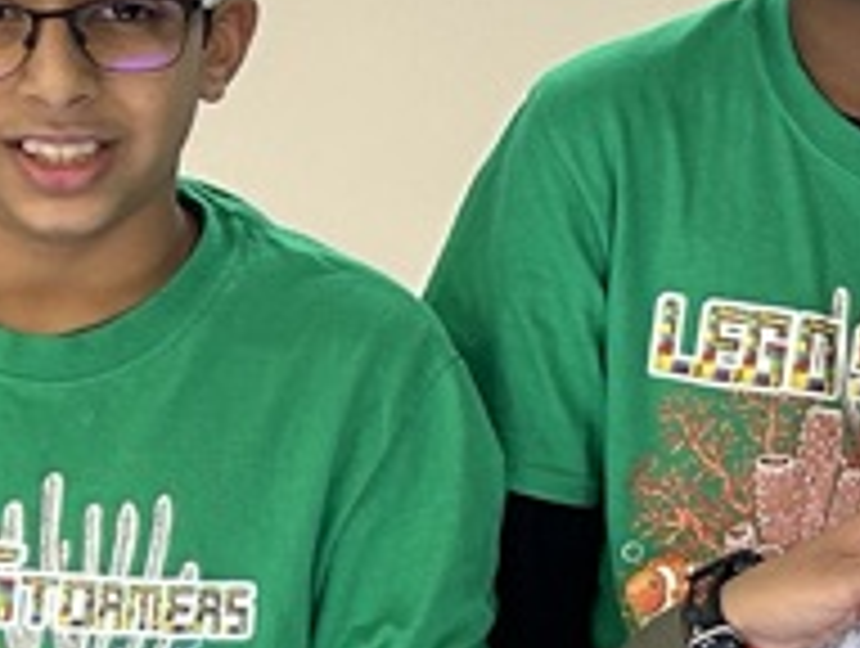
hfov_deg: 11.4
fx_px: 4057
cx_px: 1427
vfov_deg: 9.1
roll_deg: +0.1
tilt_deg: -13.2
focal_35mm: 163
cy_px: 153
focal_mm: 5.7
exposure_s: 1/60
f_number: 1.5
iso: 160
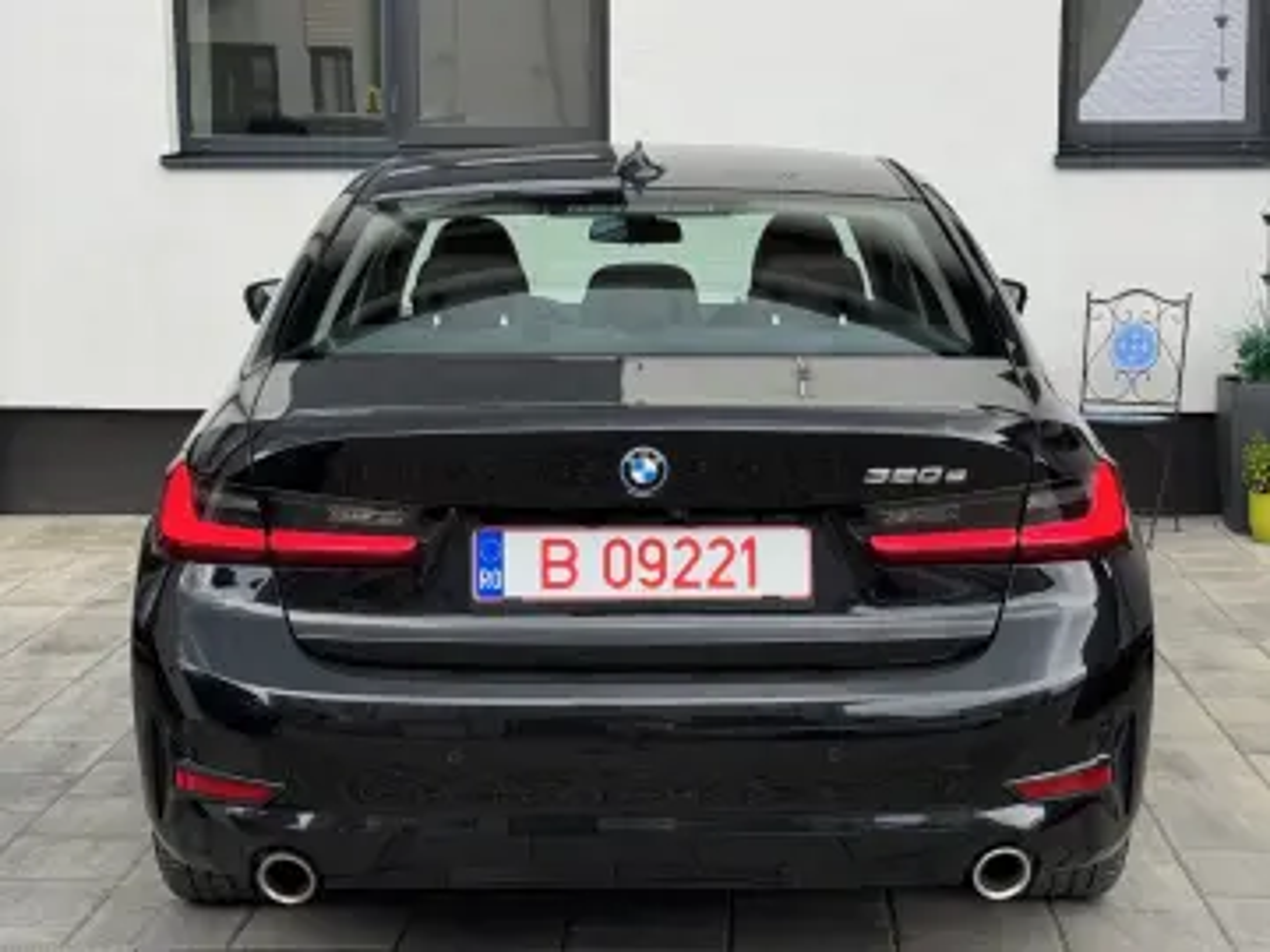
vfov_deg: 30.3
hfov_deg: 39.7
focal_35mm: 48
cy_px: 476
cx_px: 635
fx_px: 1761
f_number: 1.78
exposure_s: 1/723
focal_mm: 6.76
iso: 64
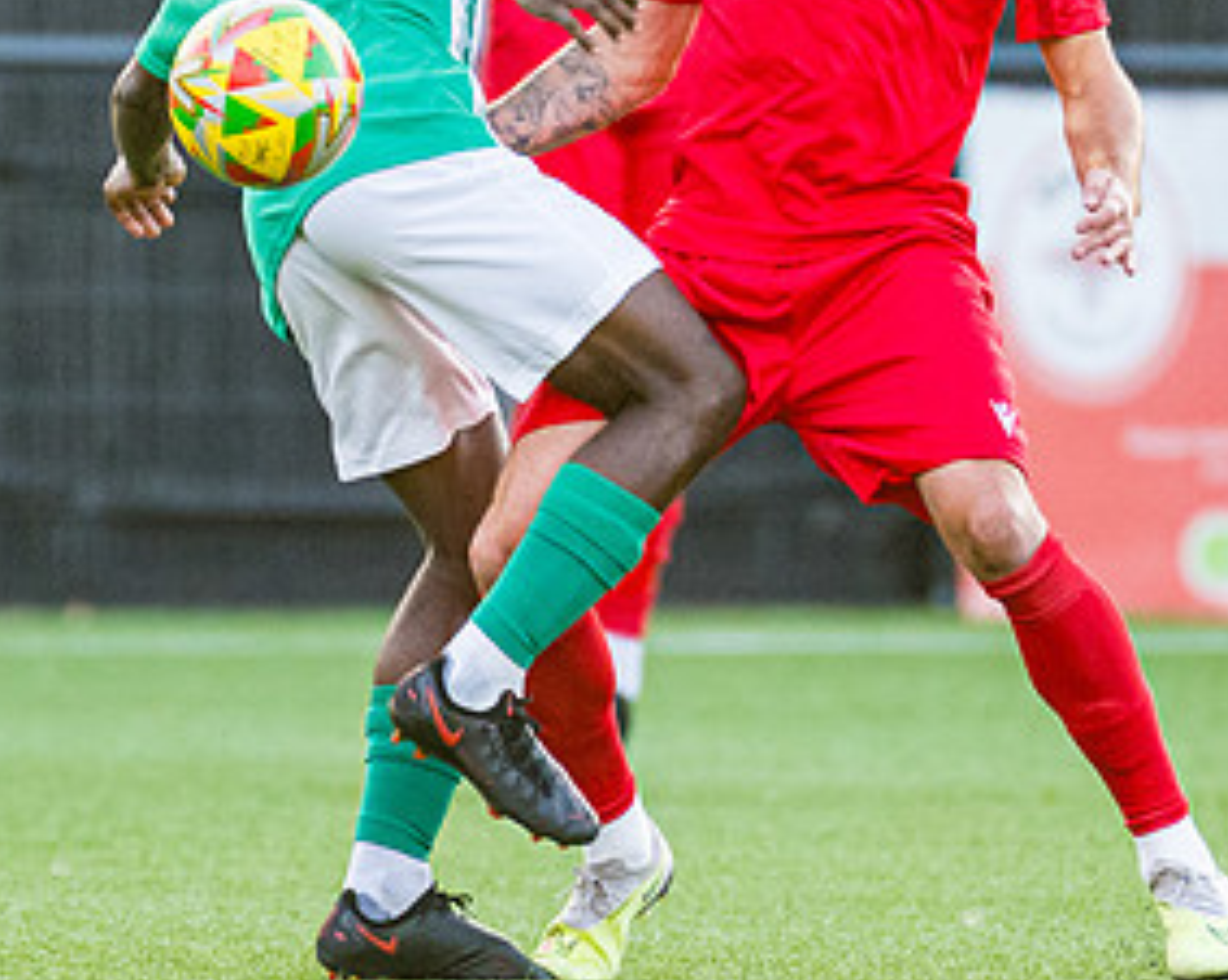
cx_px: 692
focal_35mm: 1388
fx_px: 50411
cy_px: 10
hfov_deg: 1.4
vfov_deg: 1.1
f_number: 2.8
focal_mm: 300
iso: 1250
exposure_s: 1/800
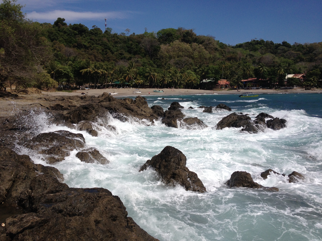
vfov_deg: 40.7
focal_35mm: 35
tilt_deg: -9.6
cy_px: 120
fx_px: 326
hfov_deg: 52.6
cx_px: 161
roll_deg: -0.2
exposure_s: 1/3953
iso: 50
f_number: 2.4
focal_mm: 4.28
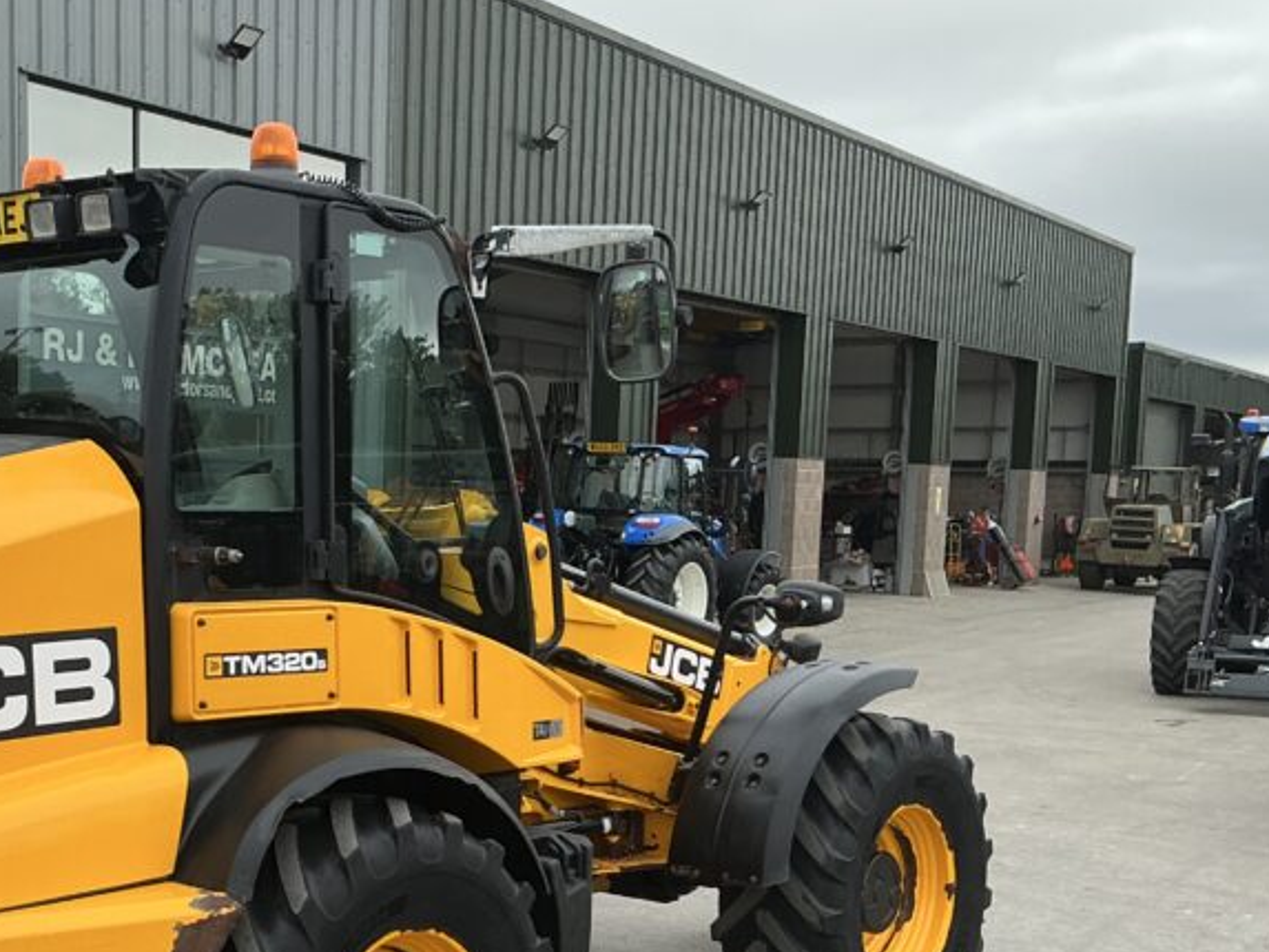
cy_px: 684
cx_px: 341
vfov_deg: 28.8
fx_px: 1833
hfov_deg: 37.4
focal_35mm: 50
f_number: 1.8
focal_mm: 3
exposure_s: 1/580
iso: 25
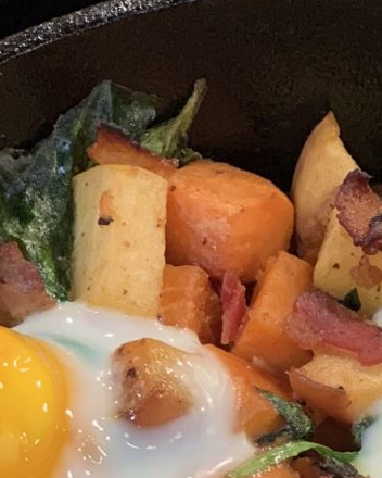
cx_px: 380
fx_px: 2445
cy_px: 718
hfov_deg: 8.9
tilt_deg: -62.7
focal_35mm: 173
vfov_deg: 10.7
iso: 160
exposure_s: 1/60
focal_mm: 6
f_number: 2.4
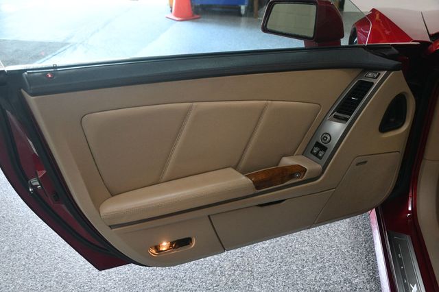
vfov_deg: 38.8
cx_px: 220
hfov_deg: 55.8
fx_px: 414
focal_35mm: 34
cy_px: 146
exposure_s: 1/125
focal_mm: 23
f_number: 3.8
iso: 1000
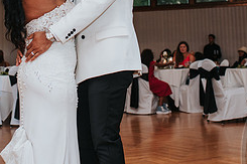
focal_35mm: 88
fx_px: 603
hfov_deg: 23.0
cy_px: -21
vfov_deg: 15.1
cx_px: 85
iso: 1000
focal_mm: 35
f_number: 3.2
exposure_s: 1/200
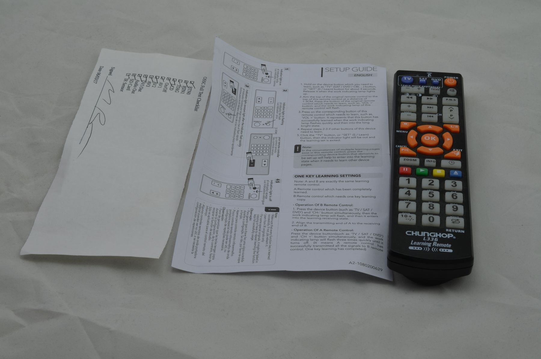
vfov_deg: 22.5
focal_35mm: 60
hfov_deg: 33.5
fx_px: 900
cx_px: 270
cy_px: 180
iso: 100
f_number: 20
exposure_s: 1/3
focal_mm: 40
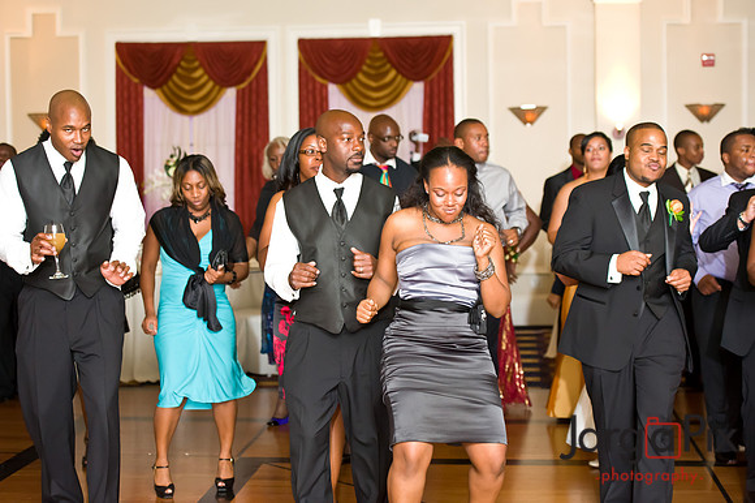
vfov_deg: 19.4
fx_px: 1467
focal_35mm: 70
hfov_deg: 28.9
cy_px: 252
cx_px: 378
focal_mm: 70
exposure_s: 1/125
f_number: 3.2
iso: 3200
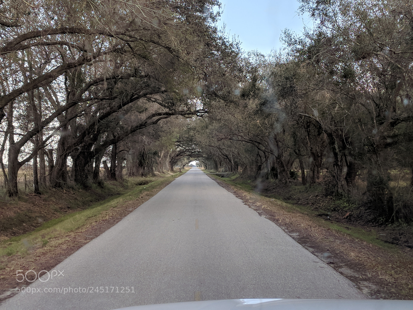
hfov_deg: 67.3
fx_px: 310
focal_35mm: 26
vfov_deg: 53.1
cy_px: 155
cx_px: 206
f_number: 2
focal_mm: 4.67
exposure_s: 1/498
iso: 52
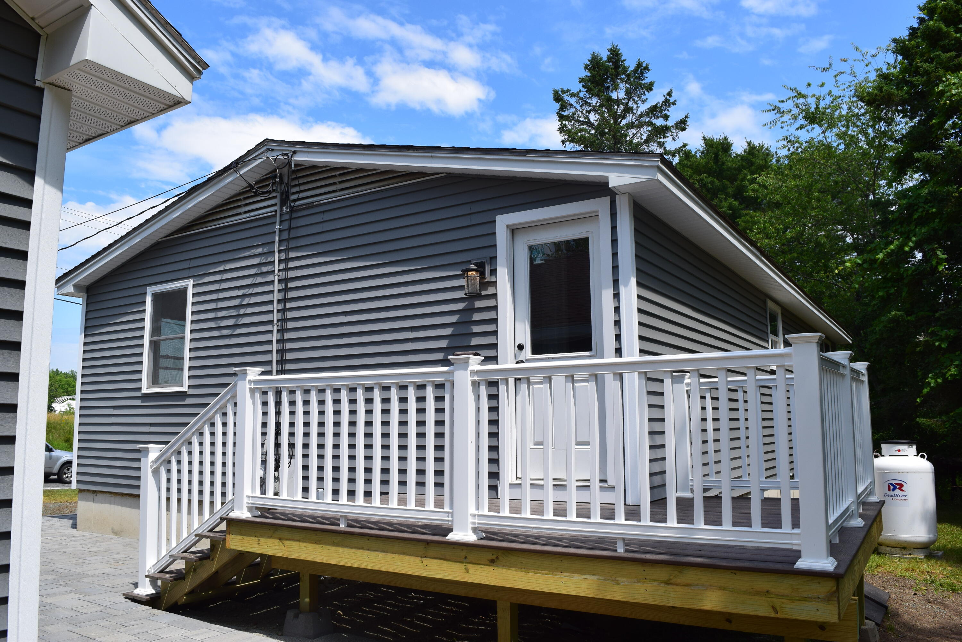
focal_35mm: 27
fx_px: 721
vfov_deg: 47.9
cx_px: 481
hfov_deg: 67.4
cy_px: 321
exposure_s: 1/500
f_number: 11
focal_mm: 18
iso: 250
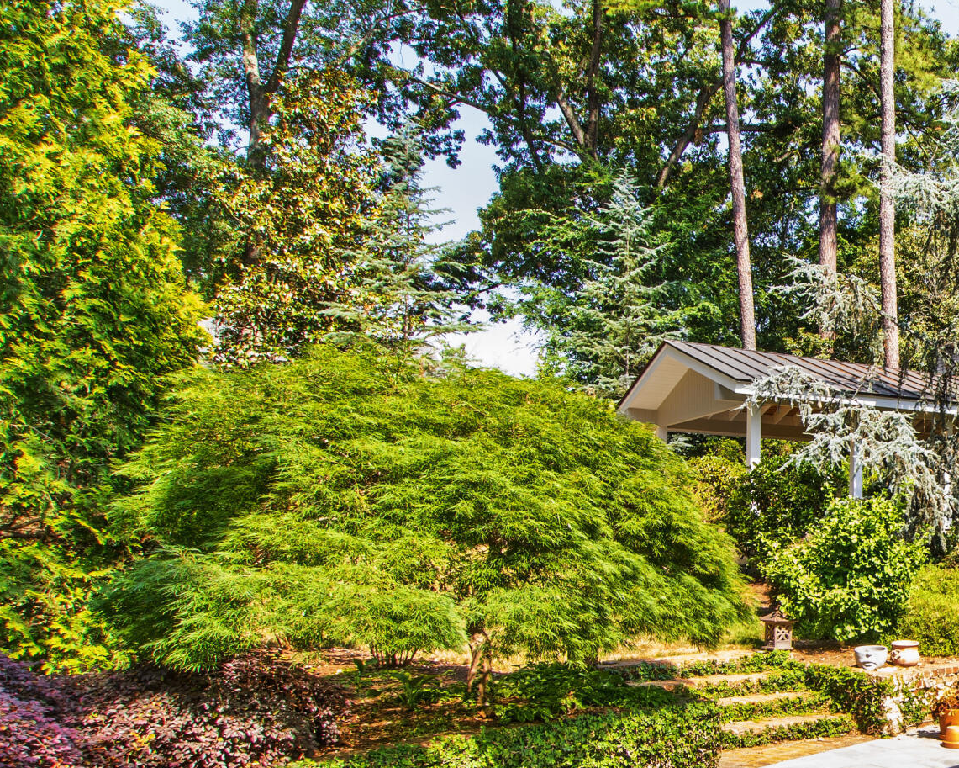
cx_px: 1062
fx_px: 1050
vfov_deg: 39.3
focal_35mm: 37
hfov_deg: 39.7
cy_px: 552
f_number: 8
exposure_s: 1/50
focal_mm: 10
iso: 200
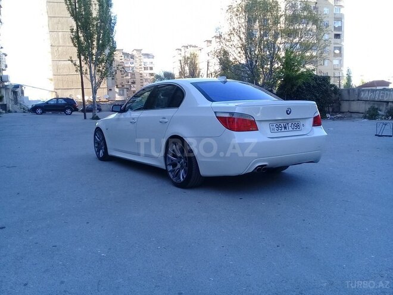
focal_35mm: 31
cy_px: 148
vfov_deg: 45.4
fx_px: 352
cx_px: 196
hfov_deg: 58.4
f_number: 2.2
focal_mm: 3.3
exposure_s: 1/234
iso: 50
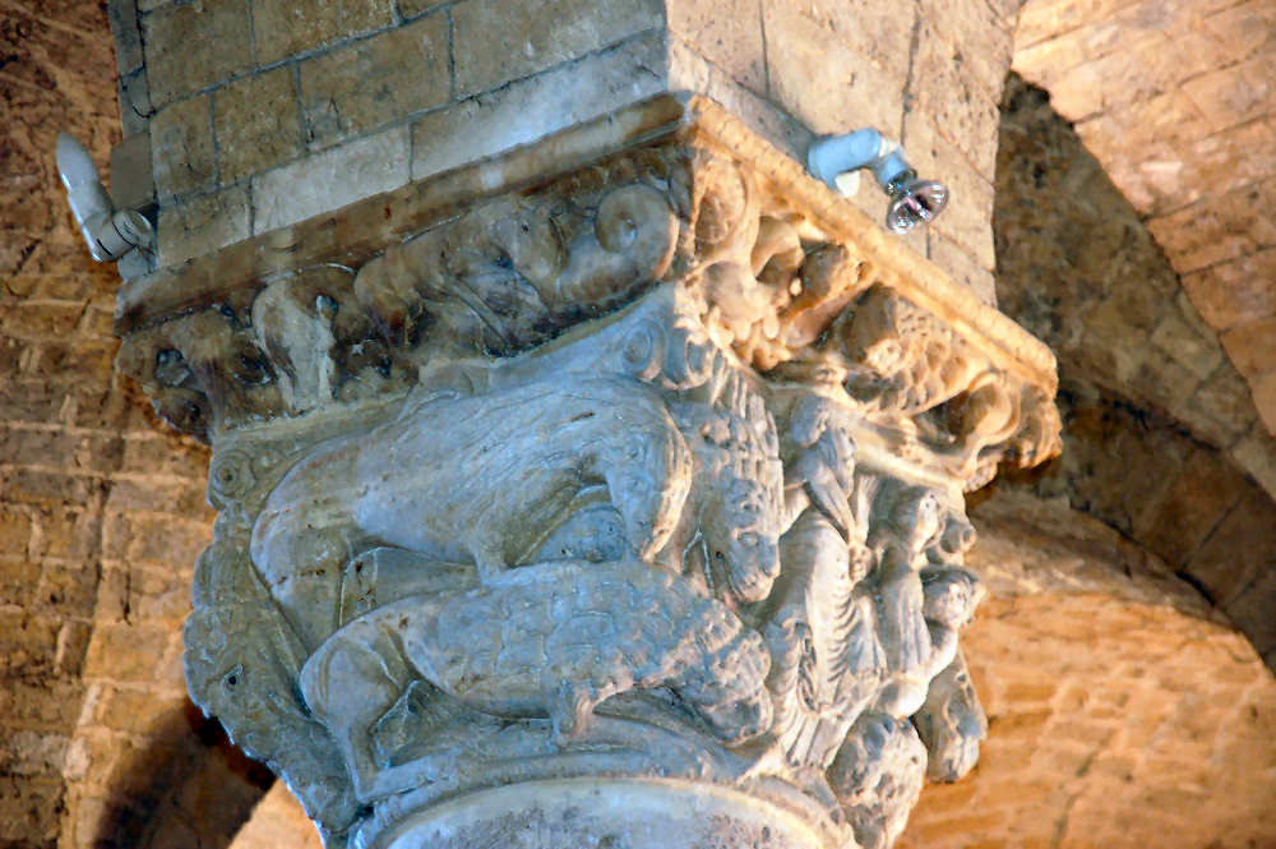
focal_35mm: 142
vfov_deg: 9.6
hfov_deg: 14.4
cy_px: 424
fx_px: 5047
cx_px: 638
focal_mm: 95
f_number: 5.6
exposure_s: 1/10
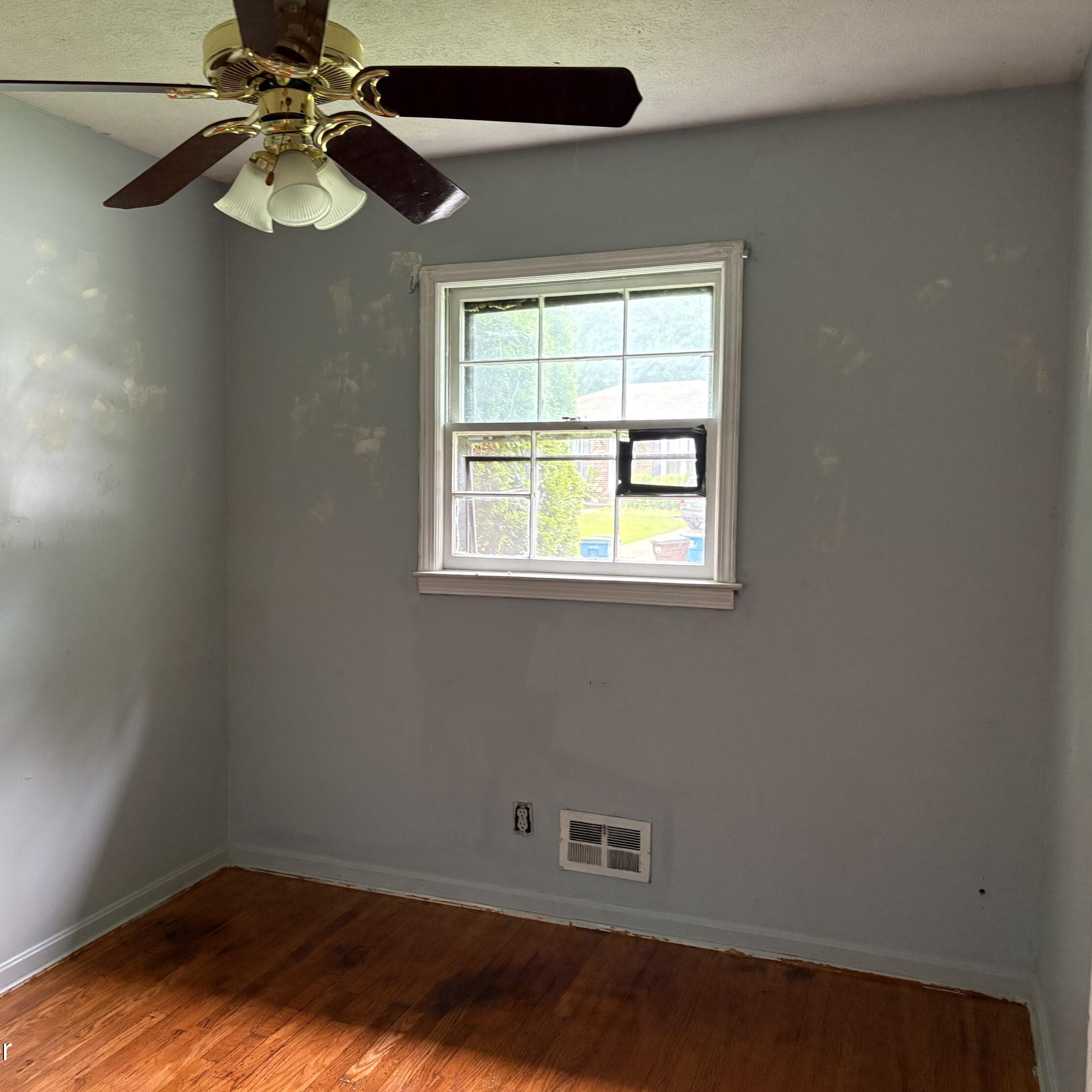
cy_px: 547
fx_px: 1106
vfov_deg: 52.5
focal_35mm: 31
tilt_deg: -3.6
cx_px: 458
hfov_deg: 52.3
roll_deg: -0.7
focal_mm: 5.96
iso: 320
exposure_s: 1/40
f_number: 1.6
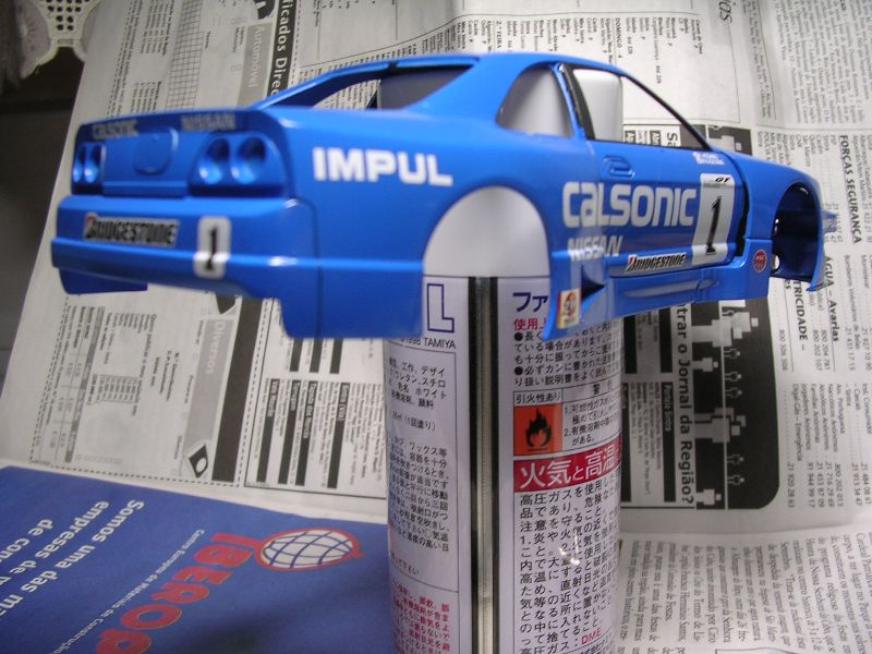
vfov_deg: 37.7
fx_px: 957
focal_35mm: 38
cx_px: 436
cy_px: 327
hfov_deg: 49.0
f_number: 2.8
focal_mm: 5.8
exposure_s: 1/5.3
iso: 100
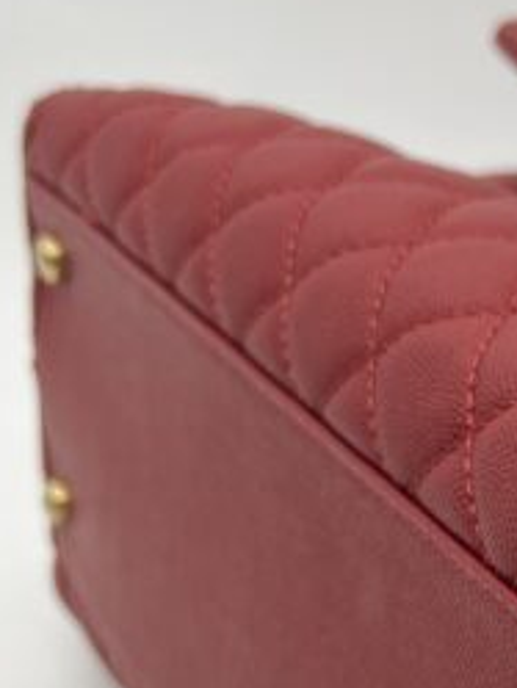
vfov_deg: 17.9
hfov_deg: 12.7
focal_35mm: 107
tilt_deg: -31.6
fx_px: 2129
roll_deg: +3.7
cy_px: 713
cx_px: 896
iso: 32
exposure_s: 1/144
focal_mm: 5.7
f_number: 1.5
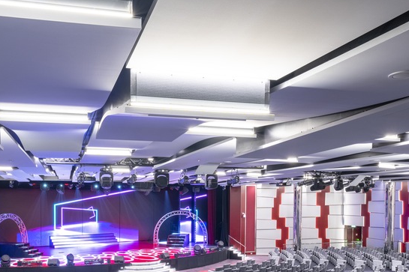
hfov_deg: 50.3
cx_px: 161
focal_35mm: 38
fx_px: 432
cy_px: 215
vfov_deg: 34.1
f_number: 11
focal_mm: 23
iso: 1000
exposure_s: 1/2
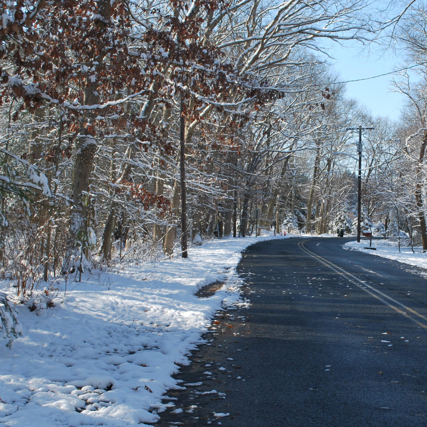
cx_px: 319
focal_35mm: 61
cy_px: 228
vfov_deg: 28.1
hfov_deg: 27.8
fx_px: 851
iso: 100
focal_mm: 26
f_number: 7.1
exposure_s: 1/200
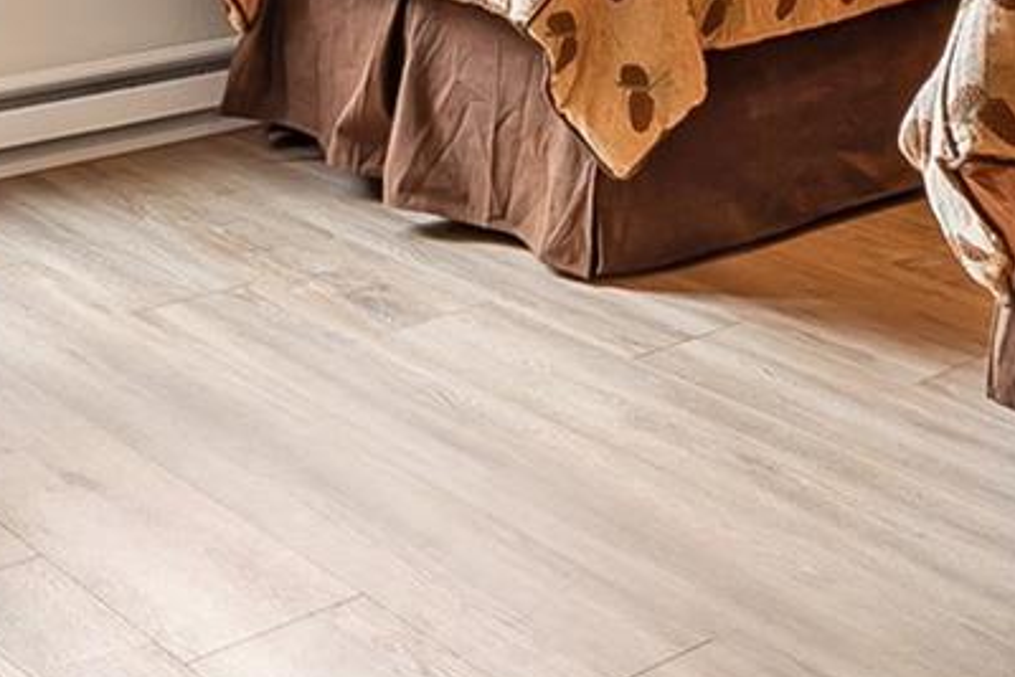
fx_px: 2031
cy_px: -451
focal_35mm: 72
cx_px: 492
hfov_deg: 28.1
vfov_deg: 16.5
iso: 100
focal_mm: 12
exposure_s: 1/1.25
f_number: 10
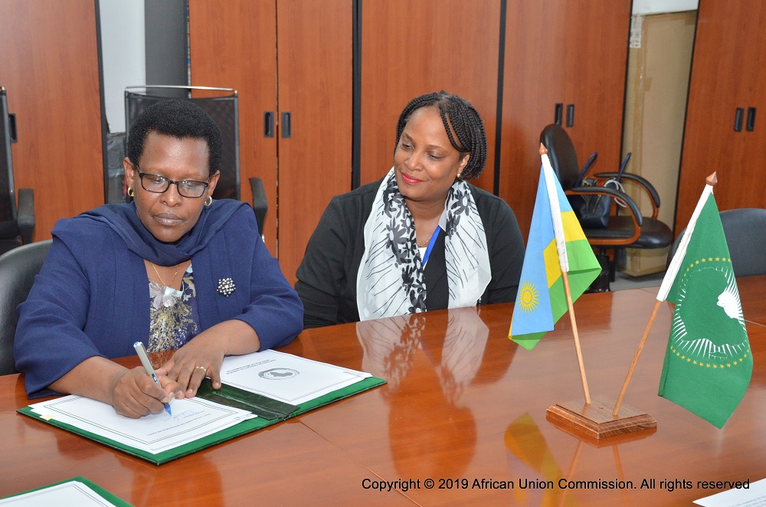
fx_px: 1115
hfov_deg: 37.9
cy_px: 254
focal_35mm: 52
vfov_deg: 25.6
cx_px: 383
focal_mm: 35
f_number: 6.7
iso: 1600
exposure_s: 1/180
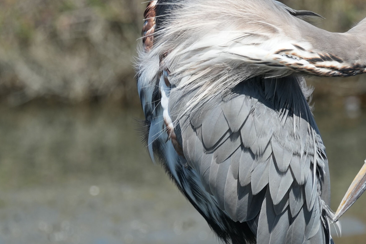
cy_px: 157
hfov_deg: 1.8
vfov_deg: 1.2
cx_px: 351
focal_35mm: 1172
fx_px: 11914
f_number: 6.3
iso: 400
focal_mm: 476
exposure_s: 1/1250
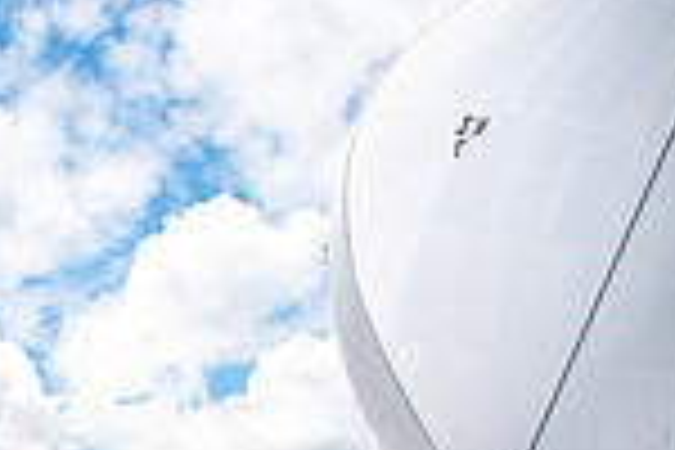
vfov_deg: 13.1
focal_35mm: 94
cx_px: -580
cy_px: 814
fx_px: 1762
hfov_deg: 17.2
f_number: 5.6
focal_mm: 24
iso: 250
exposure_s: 1/2000
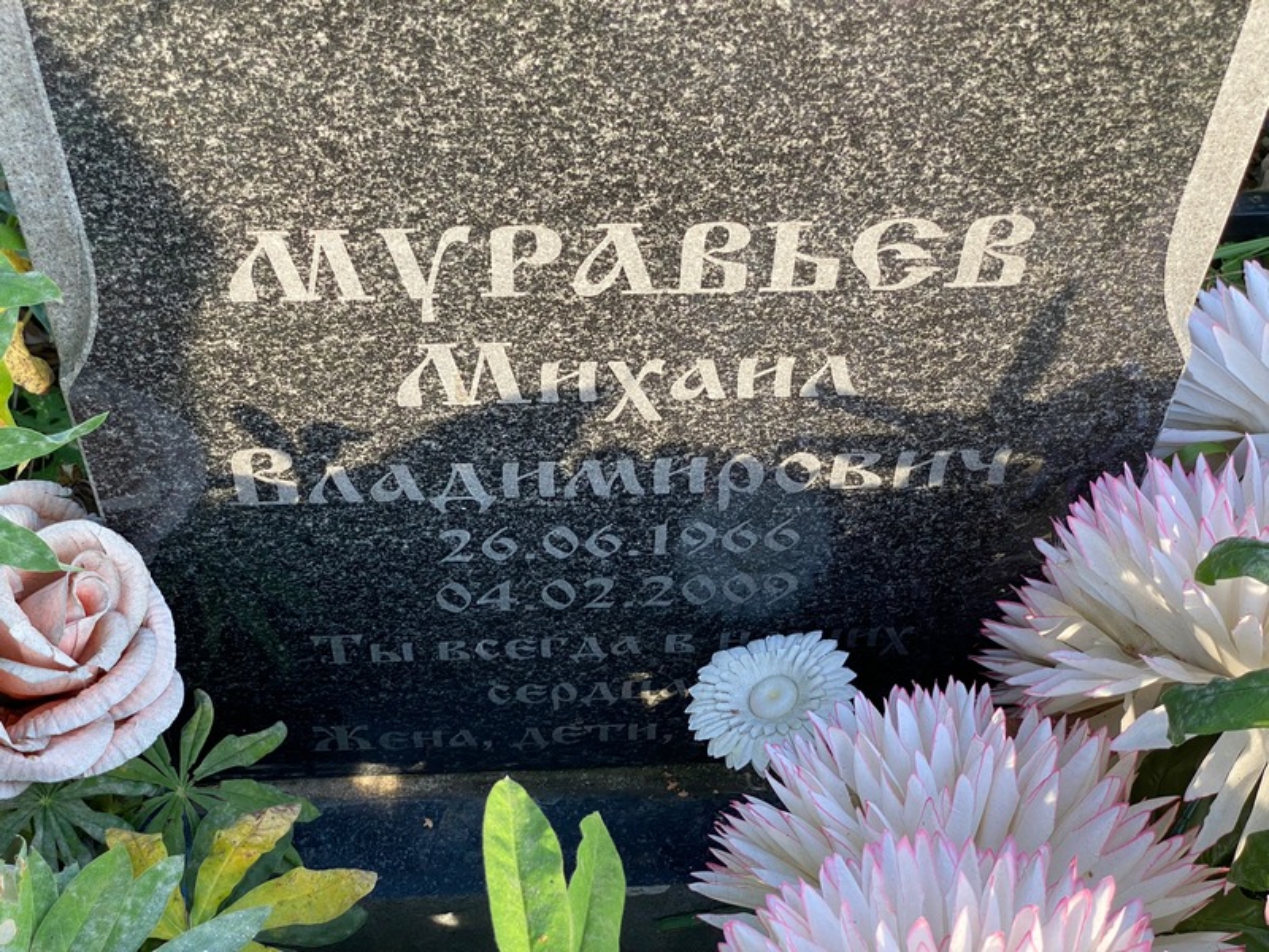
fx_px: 1906
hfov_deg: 36.8
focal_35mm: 52
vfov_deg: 28.0
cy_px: 476
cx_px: 634
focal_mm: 6
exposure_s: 1/122
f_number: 2
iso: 25
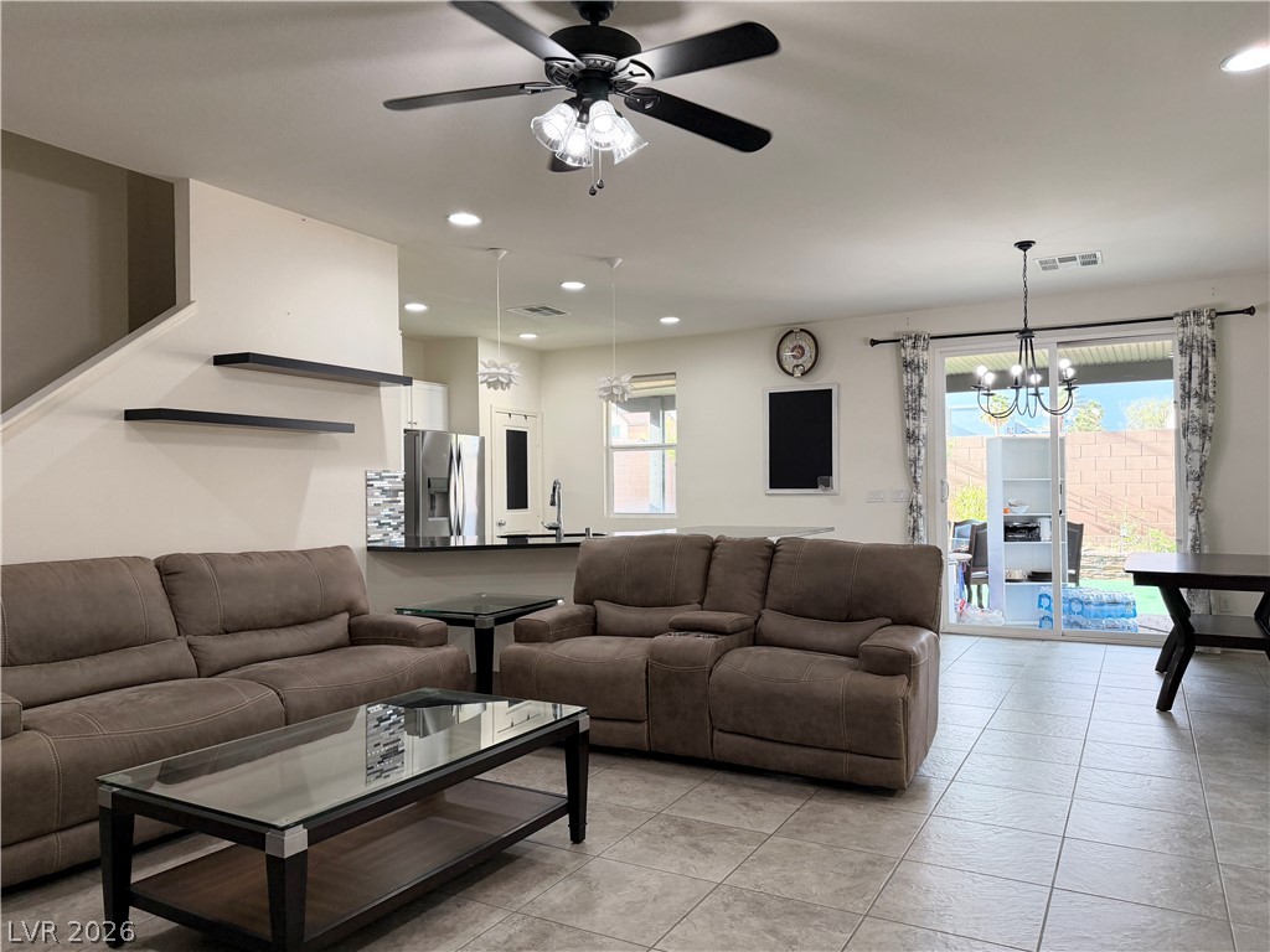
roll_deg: +0.0
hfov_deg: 71.6
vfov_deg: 56.8
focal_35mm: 24
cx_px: 635
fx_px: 881
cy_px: 476
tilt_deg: +0.4
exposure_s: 1/143
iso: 160
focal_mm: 6.76
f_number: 1.78
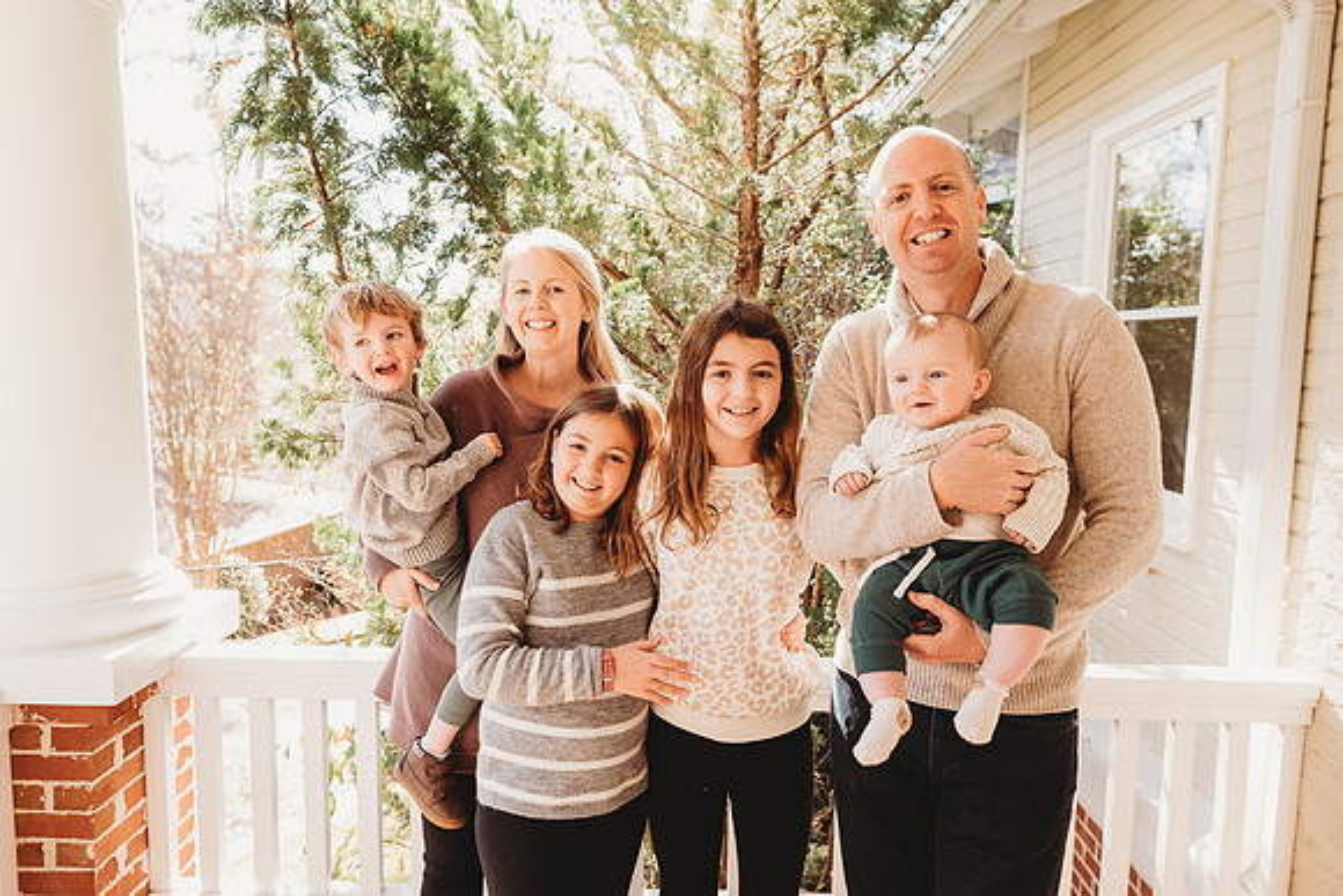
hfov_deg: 73.7
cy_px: 448
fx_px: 896
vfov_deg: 53.2
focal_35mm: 24
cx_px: 672
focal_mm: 24
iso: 400
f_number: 4.5
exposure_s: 1/200
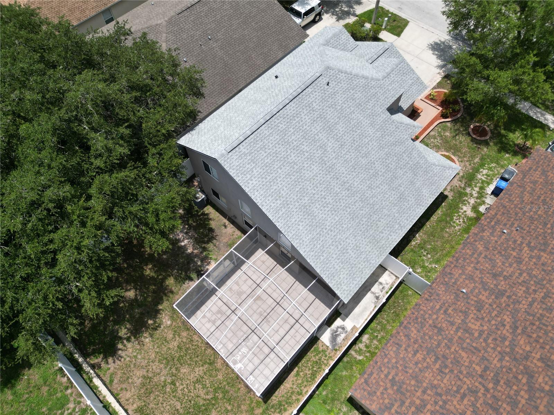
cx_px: 277
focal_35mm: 24
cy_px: 208
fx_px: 384
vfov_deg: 56.8
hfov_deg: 71.6
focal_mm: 6.72
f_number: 1.7
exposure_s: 1/3200
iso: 120
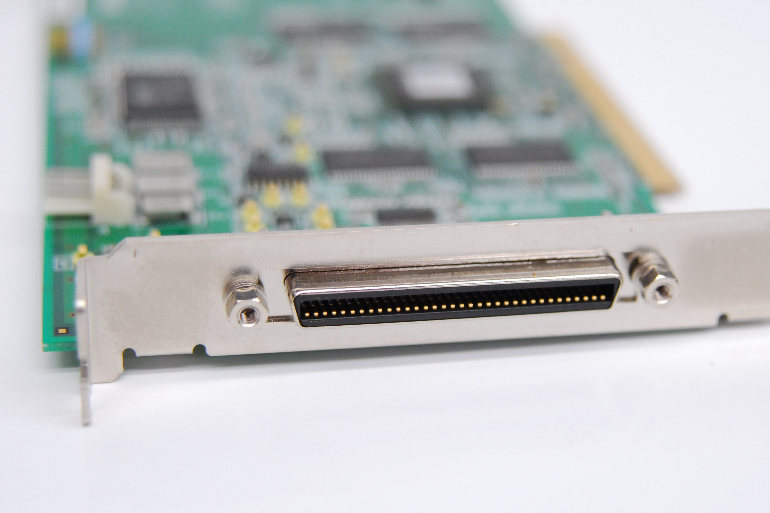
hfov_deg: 24.0
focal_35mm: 85
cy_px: 255
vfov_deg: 16.1
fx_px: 1810
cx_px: 438
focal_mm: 45
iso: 800
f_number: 3.5
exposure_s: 1/160
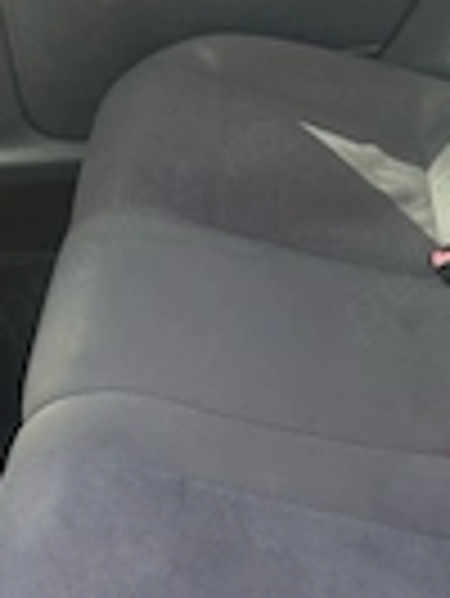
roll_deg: +8.4
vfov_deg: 27.0
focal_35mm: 72
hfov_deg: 20.5
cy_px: 279
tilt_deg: -35.0
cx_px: 225
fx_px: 1246
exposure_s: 1/172
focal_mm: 6.76
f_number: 1.78
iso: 200
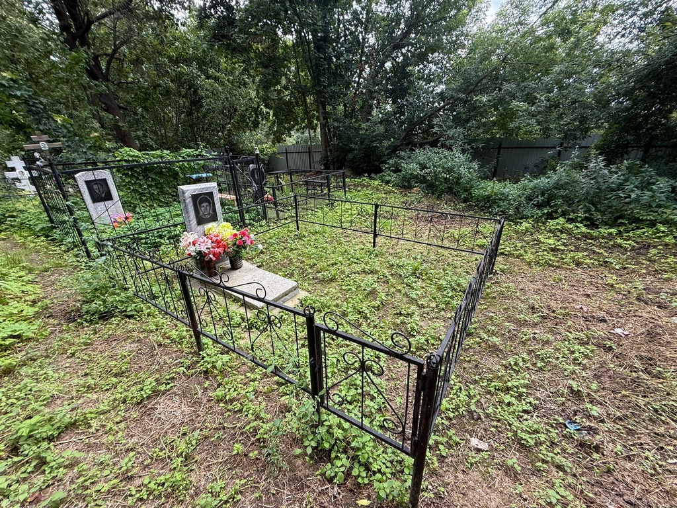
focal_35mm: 14
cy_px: 254
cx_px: 338
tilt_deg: -22.1
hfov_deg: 102.1
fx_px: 274
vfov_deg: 85.7
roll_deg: +2.4
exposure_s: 1/154
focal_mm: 2.22
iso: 50
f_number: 2.2
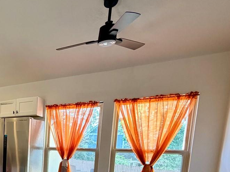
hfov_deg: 41.7
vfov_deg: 37.5
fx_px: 226
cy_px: 171
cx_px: -28
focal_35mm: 34
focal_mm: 2.22
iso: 200
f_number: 2.2
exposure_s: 1/120
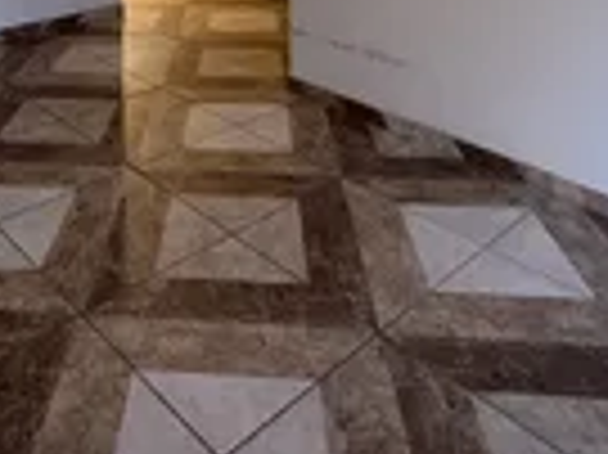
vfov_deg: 28.9
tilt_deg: -2.9
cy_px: -142
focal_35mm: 40
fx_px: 702
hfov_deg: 45.9
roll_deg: +0.5
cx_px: 189
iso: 100
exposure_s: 1/87
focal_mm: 2.22
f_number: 2.2
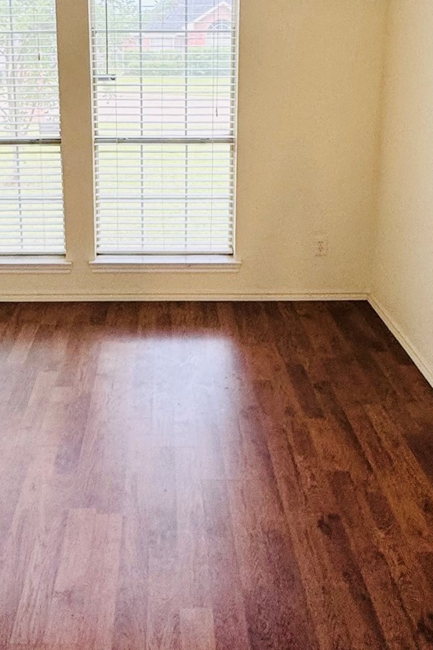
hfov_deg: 36.6
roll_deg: +0.3
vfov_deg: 51.1
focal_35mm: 36
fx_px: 649
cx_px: 159
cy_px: 170
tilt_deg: -10.5
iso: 160
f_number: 2.2
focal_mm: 2.22
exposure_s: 1/120
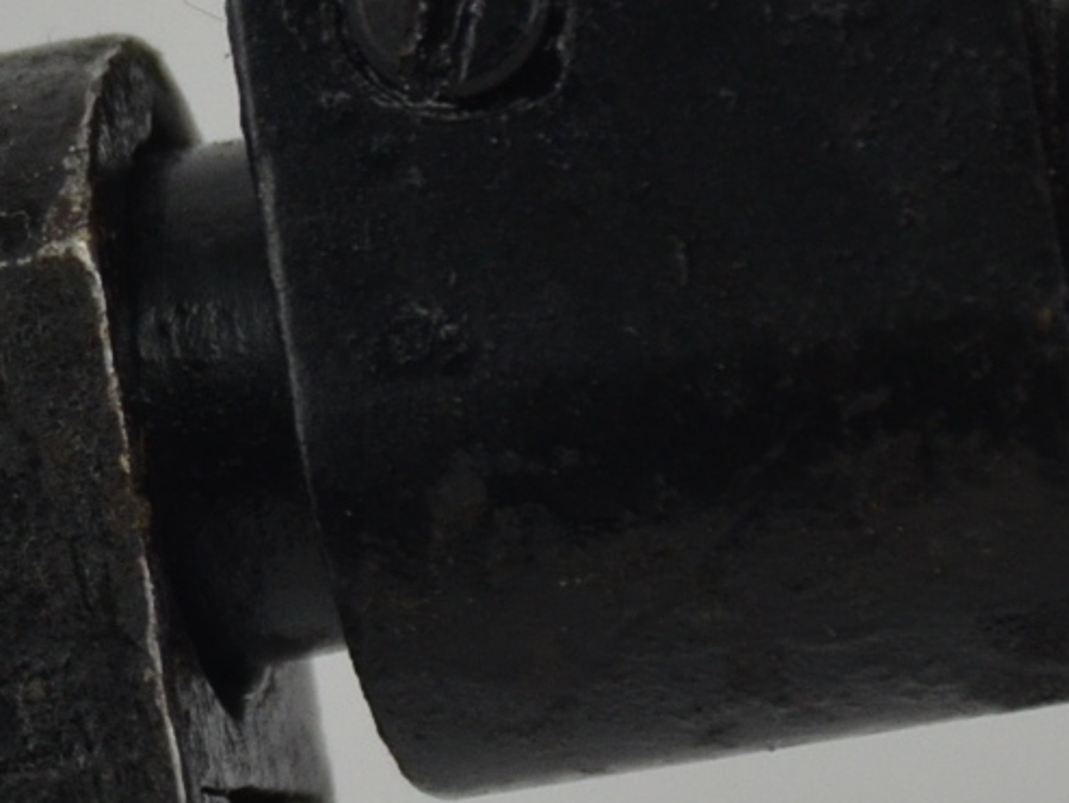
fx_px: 29920
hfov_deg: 2.0
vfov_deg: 1.5
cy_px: 361
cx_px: -188
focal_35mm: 968
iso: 640
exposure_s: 1/250
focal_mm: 135
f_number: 5.6
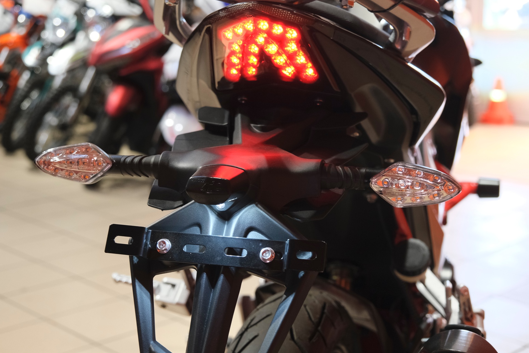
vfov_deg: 24.2
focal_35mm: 56
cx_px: 273
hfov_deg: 35.6
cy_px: 172
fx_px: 823
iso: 1600
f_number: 4
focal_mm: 35.8
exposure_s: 1/100
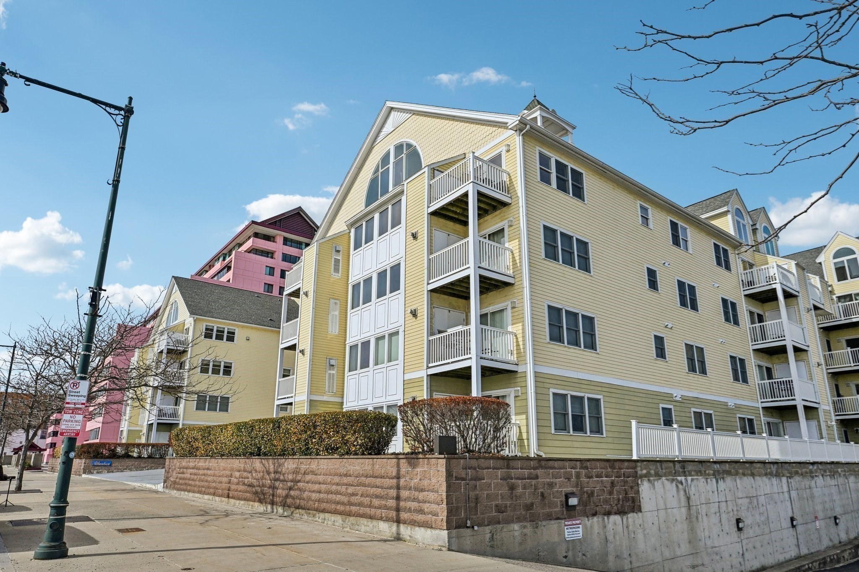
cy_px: 286
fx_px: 525
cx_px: 430
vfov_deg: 57.2
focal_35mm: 22
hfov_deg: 78.6
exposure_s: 1/2000
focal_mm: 22
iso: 400
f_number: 8
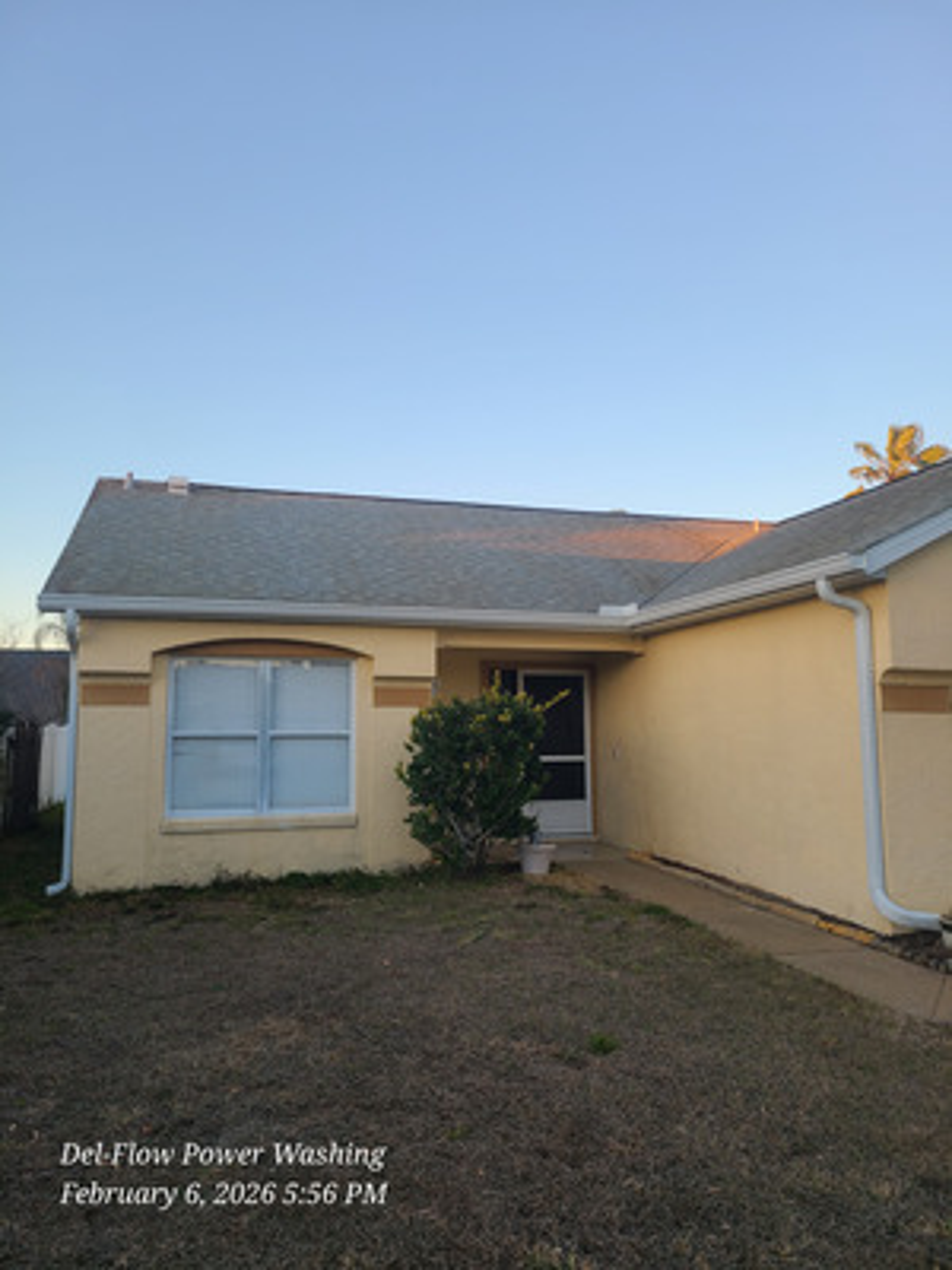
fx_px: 953
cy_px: 635
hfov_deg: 53.1
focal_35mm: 26
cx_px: 476
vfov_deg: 67.3
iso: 40
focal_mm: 5.4
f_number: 1.8
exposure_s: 1/209
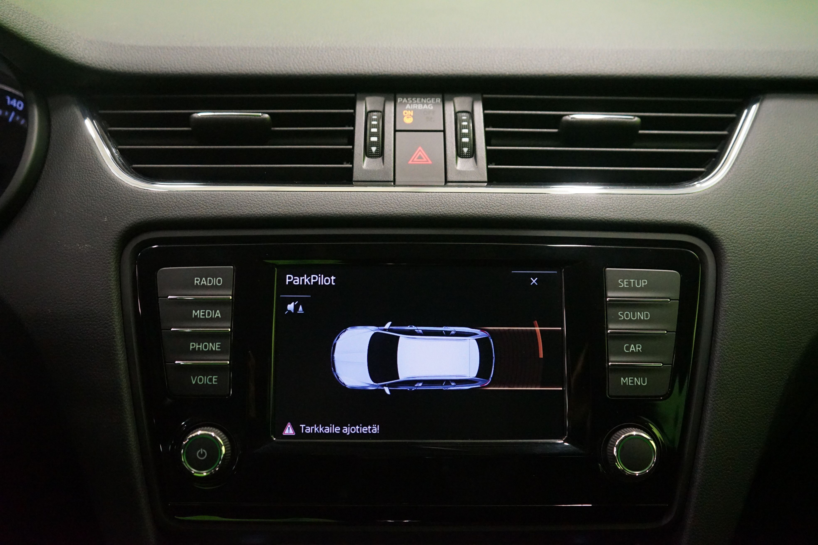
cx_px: 409
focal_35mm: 34
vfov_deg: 38.9
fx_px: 772
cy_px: 272
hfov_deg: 55.8
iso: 6400
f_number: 4
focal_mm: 34
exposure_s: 1/30
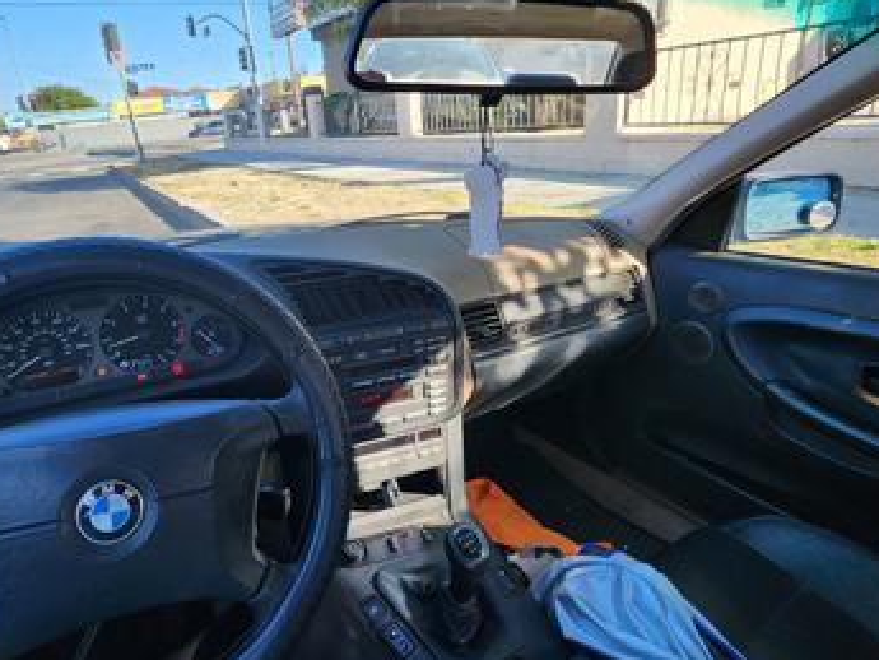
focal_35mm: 19
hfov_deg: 84.0
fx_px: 483
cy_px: 308
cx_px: 372
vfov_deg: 68.6
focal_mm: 2.2
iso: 50
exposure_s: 1/182
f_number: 2.2
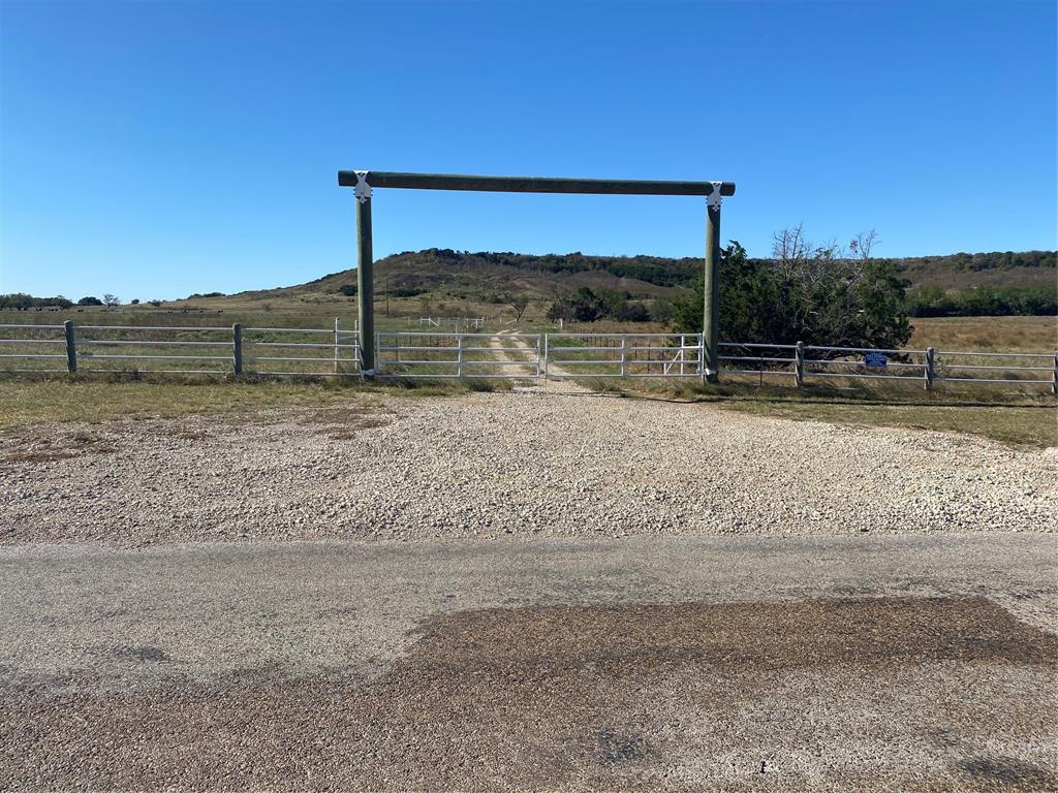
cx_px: 529
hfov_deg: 67.3
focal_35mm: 26
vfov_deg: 53.1
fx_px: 795
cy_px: 396
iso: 32
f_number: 1.8
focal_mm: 4.25
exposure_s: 1/3401
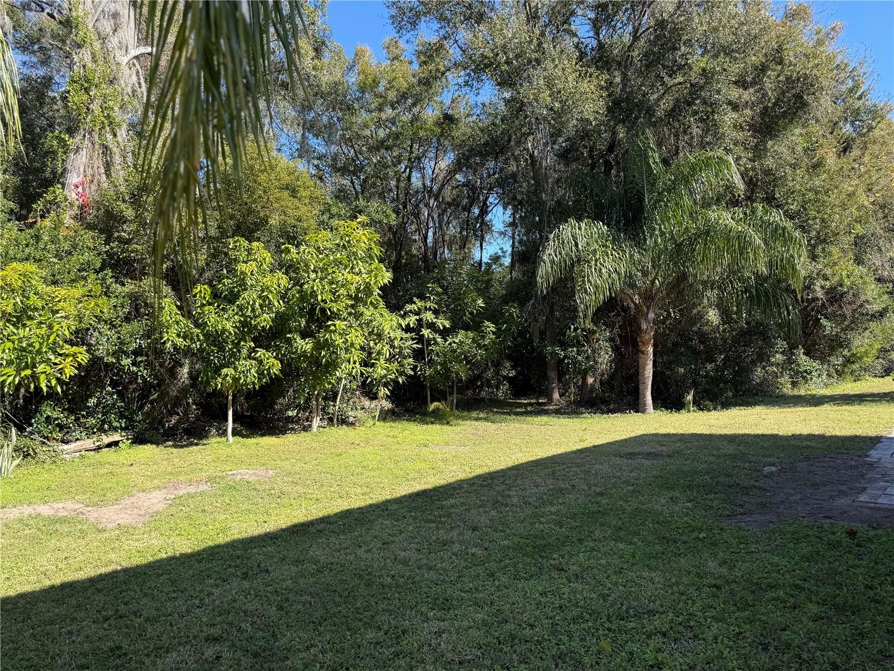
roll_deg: +0.1
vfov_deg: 56.8
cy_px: 336
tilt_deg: +1.2
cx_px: 447
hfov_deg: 71.6
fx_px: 620
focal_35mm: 24
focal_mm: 6.76
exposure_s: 1/1192
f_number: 1.78
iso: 80
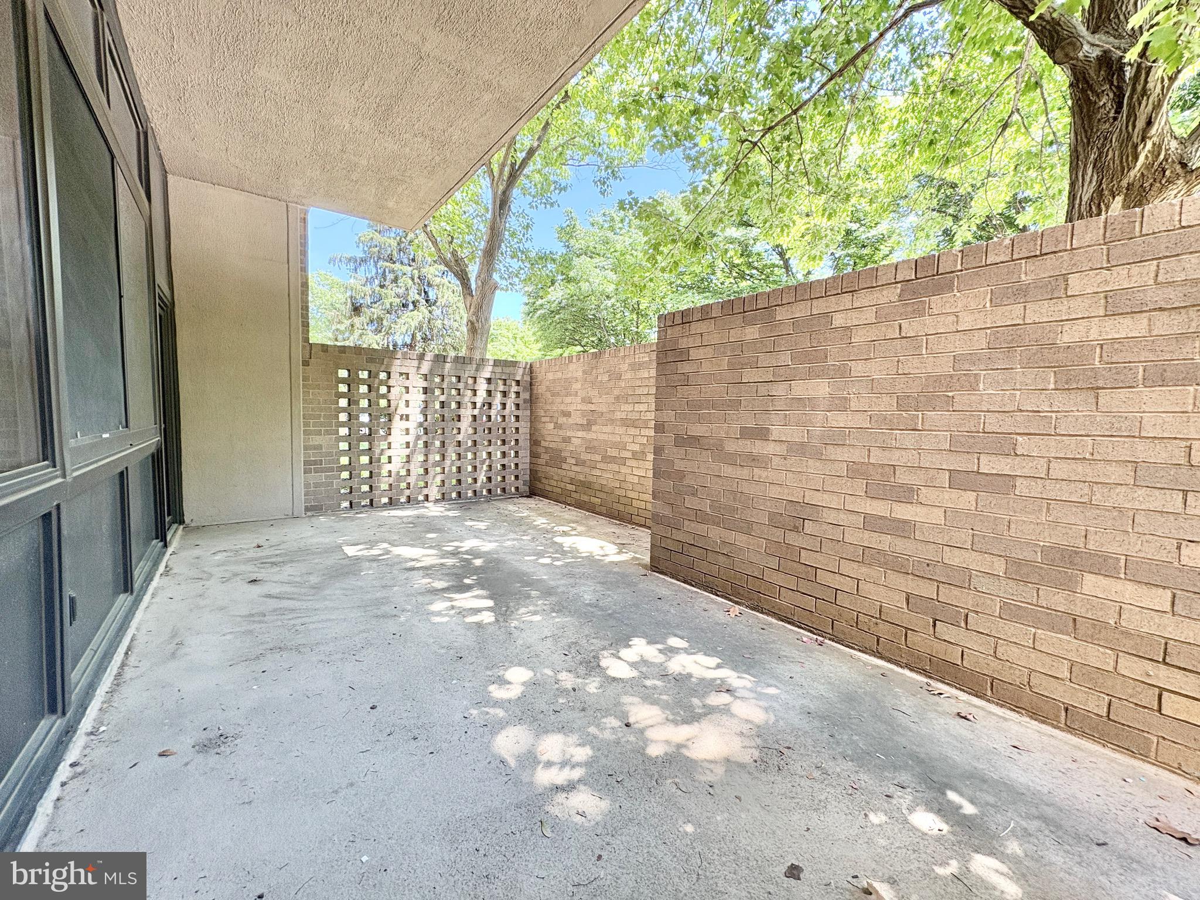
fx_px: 485
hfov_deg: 102.1
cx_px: 600
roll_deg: -0.6
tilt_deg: -4.6
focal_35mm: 14
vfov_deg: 85.7
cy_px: 450
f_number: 2.2
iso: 125
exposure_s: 1/134
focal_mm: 2.22
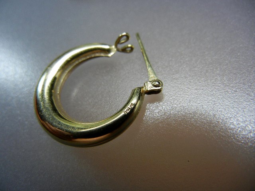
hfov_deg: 60.0
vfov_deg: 46.8
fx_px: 221
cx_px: 128
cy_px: 96
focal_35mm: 30
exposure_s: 1/91
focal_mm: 5.4
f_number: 3.5
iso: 160
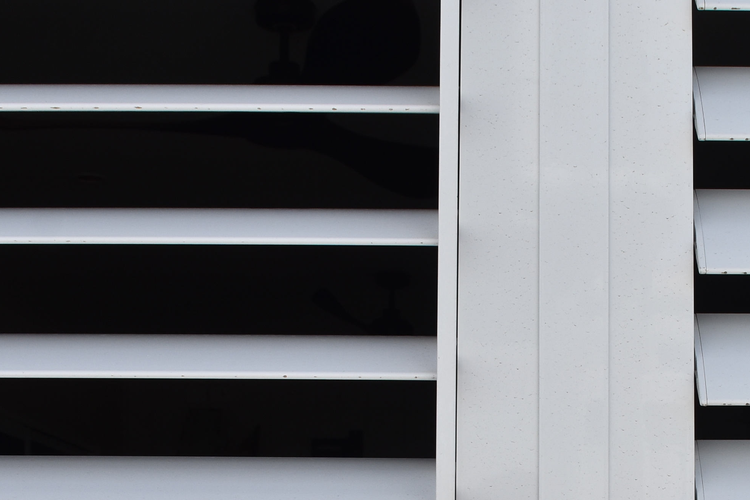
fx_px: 1708
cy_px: 629
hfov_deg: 24.4
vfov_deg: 15.9
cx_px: 579
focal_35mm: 82
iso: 160
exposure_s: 1/320
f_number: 9
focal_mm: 18
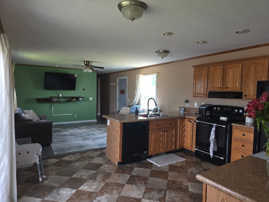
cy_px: 101
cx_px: 134
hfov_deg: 73.9
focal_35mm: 23
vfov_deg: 58.9
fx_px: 179
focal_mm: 6.3
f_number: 1.7
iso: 40
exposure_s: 1/60
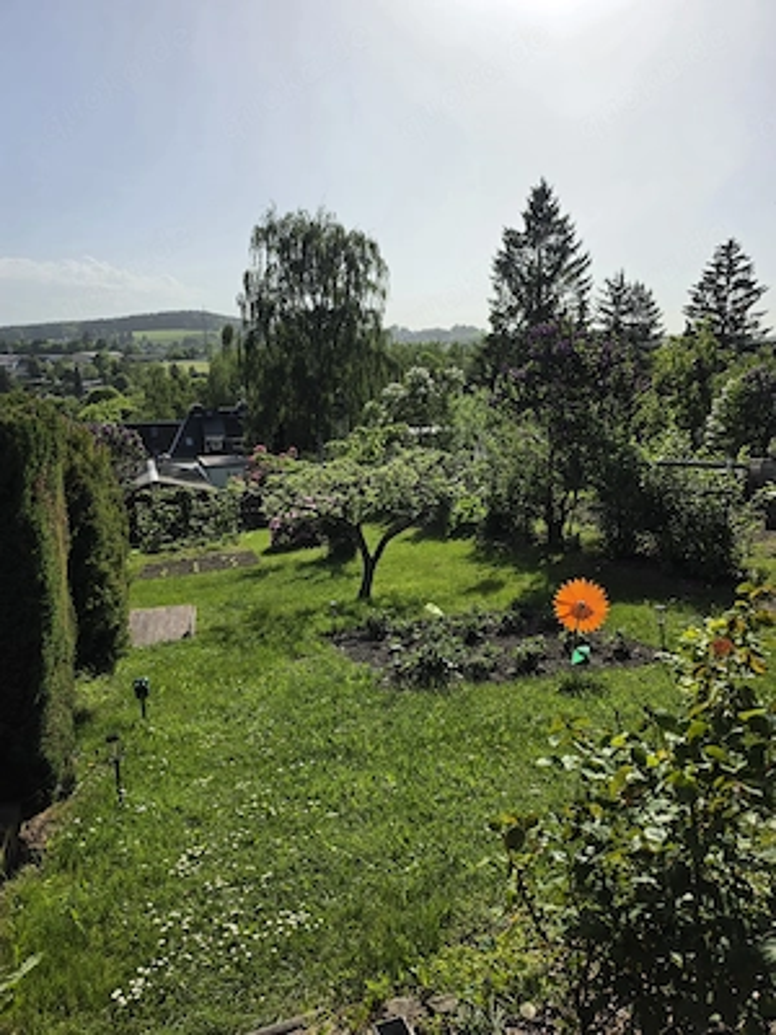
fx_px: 687
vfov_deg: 73.9
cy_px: 518
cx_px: 388
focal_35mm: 23
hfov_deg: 58.9
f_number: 1.4
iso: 40
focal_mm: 6.5
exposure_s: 1/10000
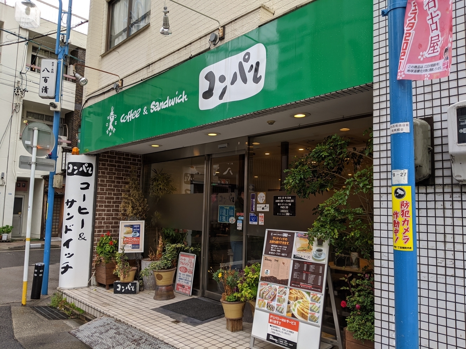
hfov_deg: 65.3
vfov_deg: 51.4
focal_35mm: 27
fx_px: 363
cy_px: 174
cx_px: 233
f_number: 1.8
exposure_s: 1/345
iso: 54
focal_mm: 4.44
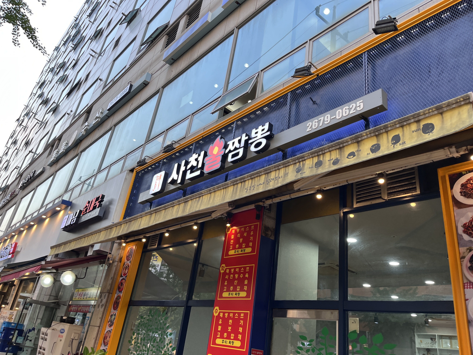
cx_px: 236
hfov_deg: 67.3
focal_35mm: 26
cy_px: 178
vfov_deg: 53.1
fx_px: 355
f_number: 1.6
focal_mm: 5.1
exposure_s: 1/120
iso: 40
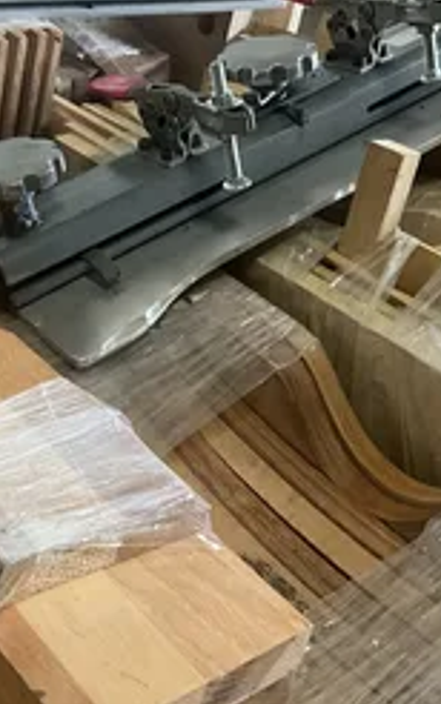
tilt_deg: -34.1
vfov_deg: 40.2
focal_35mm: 50
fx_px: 960
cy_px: 298
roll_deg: -0.3
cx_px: 155
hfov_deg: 25.8
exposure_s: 1/60
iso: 200
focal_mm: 3
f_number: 1.8
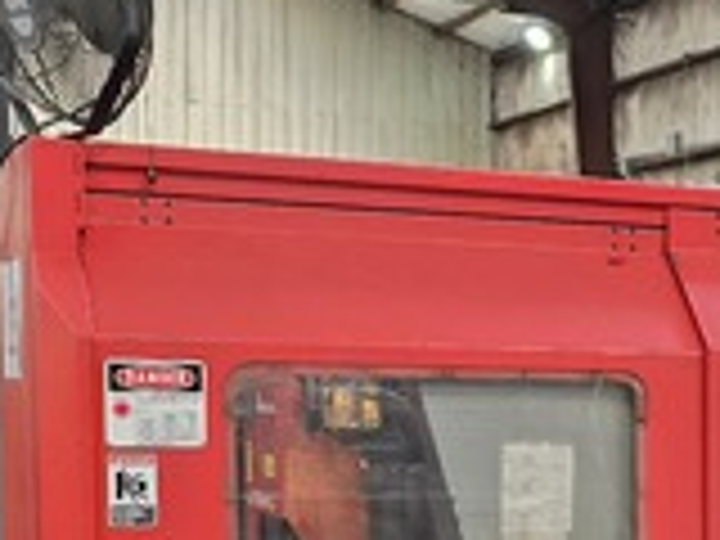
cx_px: 968
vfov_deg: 15.8
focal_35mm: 92
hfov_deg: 19.5
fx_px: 1914
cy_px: 513
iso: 250
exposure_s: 1/120
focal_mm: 6.3
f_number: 1.7
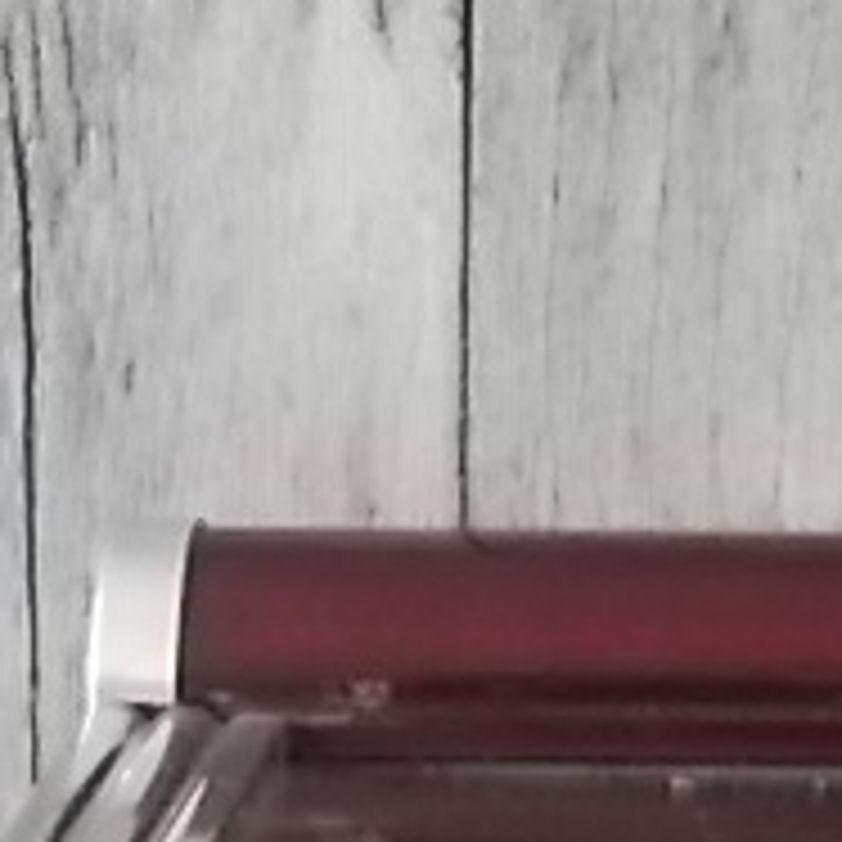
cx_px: 783
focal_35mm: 260
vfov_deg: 6.7
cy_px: 797
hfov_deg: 6.7
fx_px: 7155
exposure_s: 1/20
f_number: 6.3
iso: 800
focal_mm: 15.4
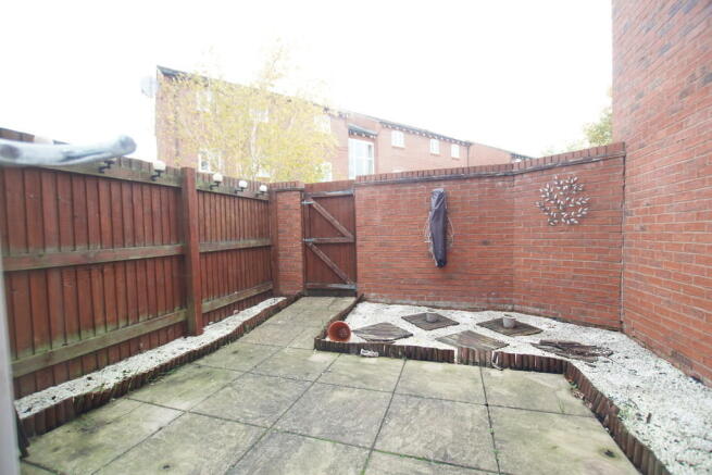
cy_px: 238
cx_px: 356
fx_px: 297
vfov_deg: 77.4
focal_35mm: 15
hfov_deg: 100.4
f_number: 3.5
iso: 160
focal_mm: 10
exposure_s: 1/60
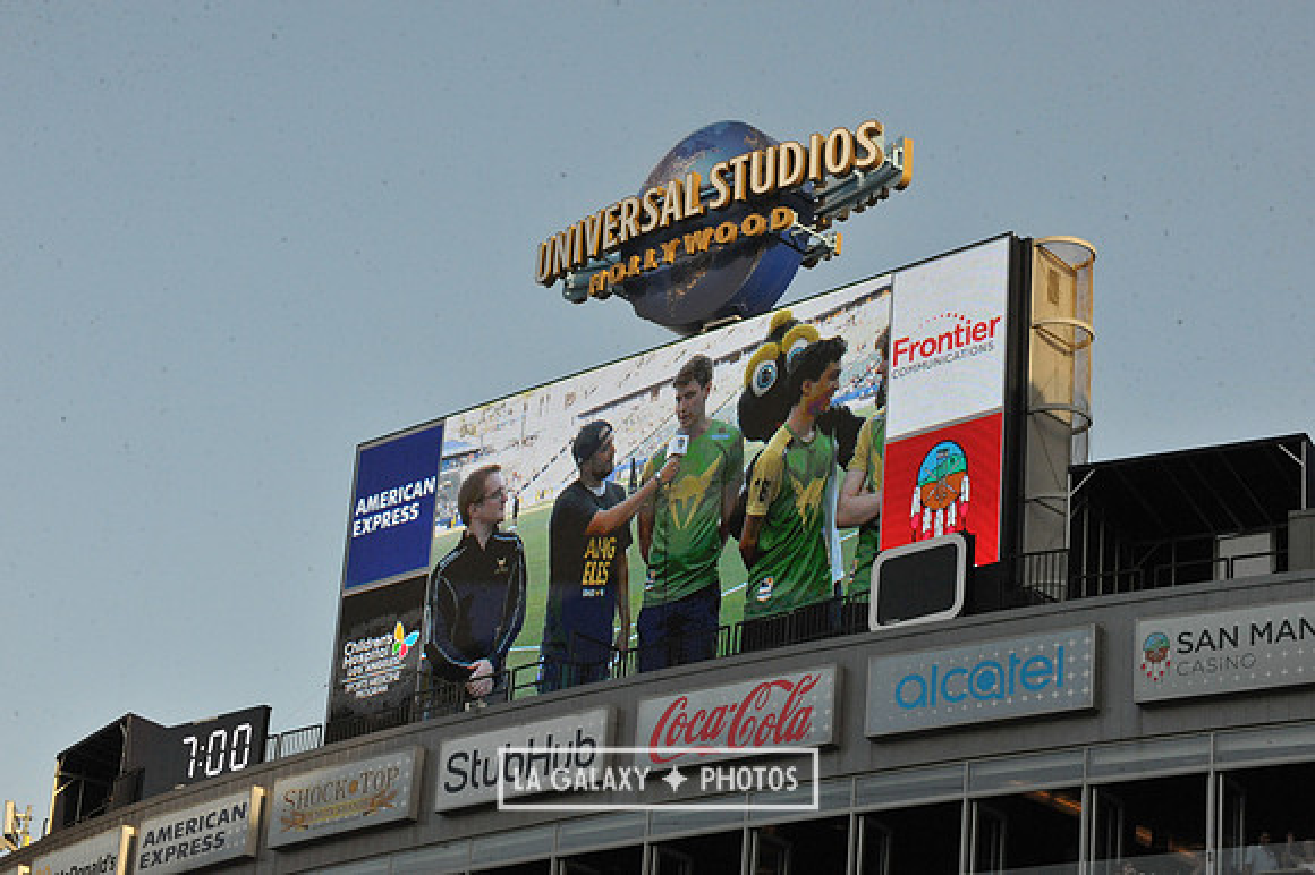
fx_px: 3285
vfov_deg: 15.2
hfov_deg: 22.6
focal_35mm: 90
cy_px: 438
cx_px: 658
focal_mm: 90
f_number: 18
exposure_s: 1/1250
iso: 3200
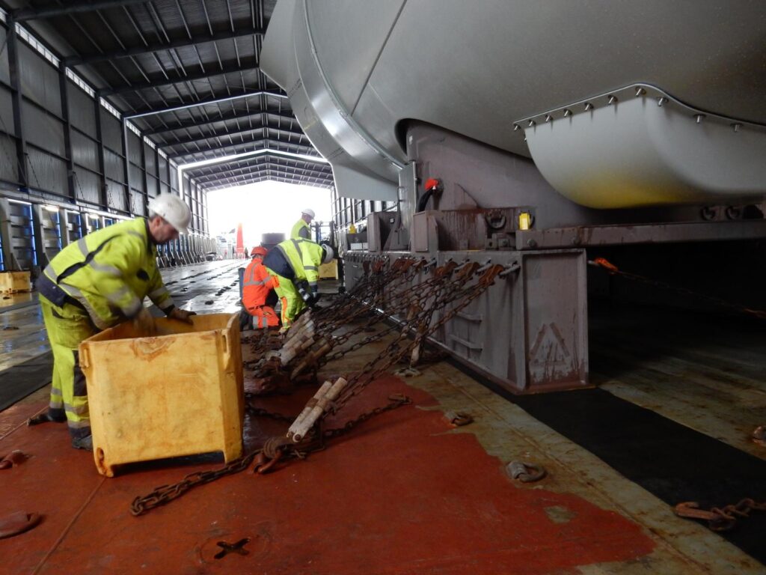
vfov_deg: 54.9
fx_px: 553
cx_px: 383
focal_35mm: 25
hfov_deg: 69.4
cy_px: 288
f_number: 3.7
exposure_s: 1/20
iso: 400
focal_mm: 4.5
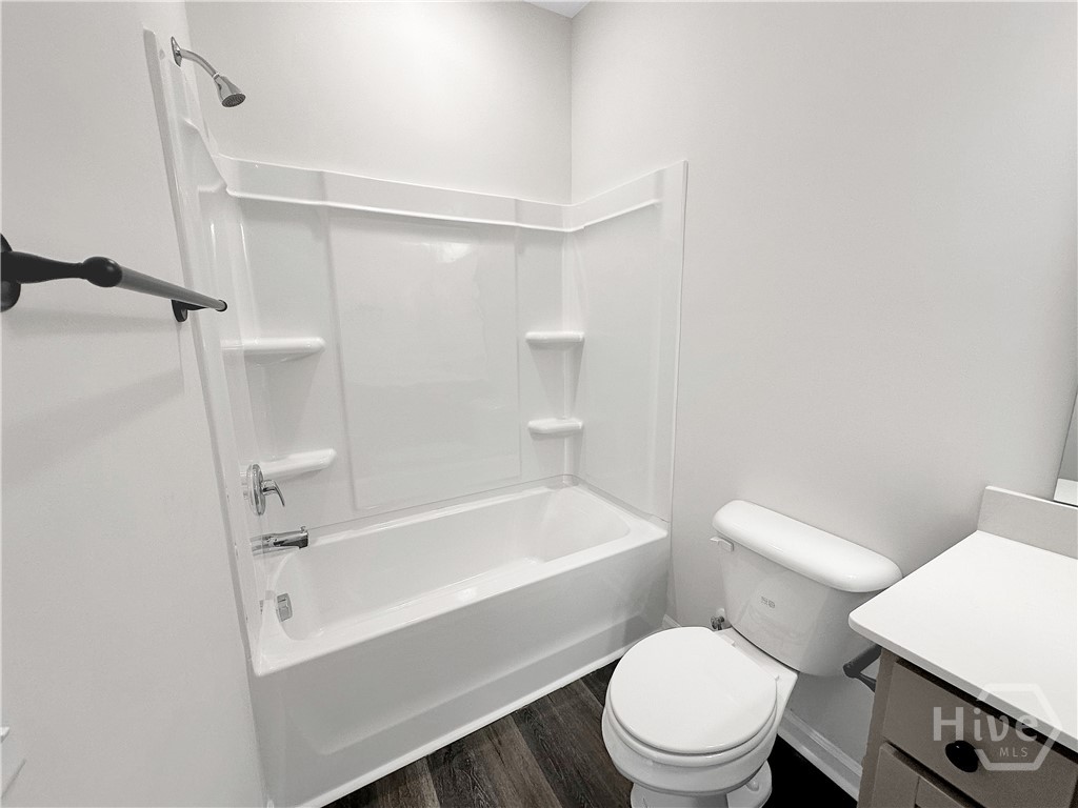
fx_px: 436
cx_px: 539
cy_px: 404
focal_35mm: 14
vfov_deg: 85.7
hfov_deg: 102.1
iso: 100
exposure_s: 1/120
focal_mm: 2.22
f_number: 2.2
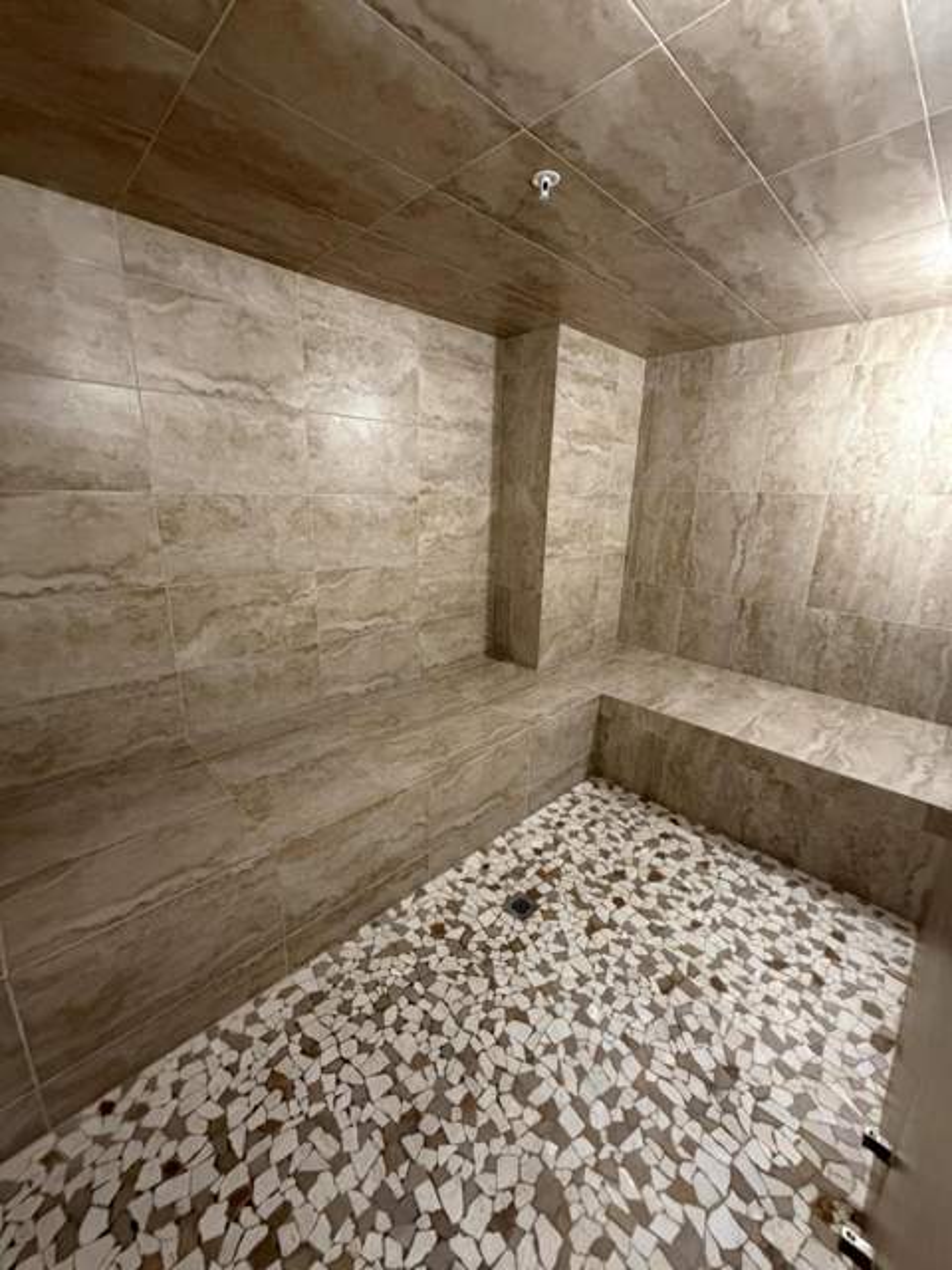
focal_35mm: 14
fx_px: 513
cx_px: 476
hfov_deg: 85.7
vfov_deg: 102.1
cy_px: 635
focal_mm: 2.22
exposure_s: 1/60
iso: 640
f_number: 2.2
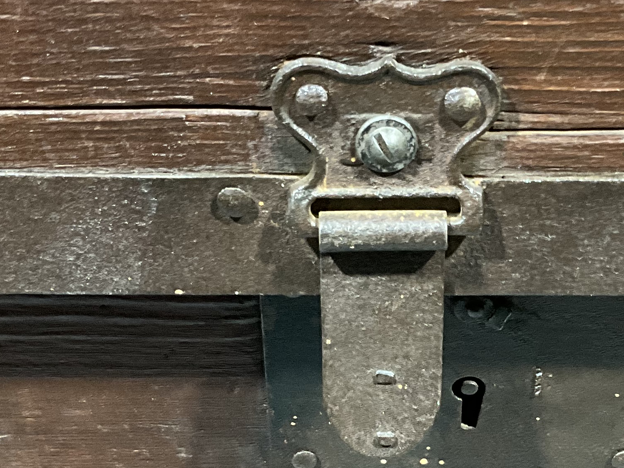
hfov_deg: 24.8
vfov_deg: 18.7
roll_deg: -4.1
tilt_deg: -43.9
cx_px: 452
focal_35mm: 78
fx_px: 1406
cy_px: 381
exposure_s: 1/60
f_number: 1.8
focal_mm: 3
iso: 200
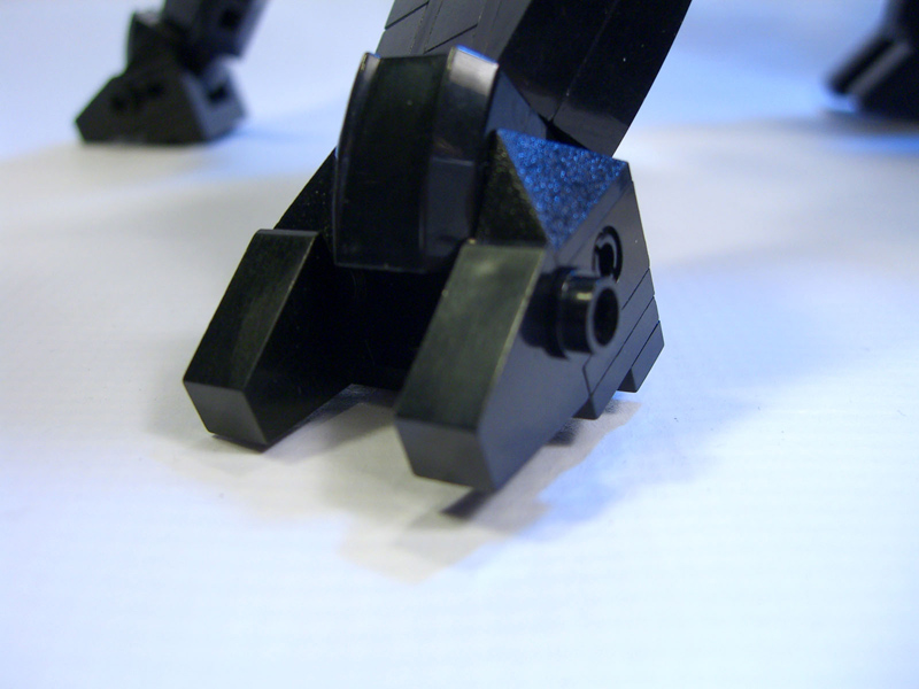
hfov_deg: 49.0
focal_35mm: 38
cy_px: 344
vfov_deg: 37.7
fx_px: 1009
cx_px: 460
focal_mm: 7.9
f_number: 2.8
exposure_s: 1/80
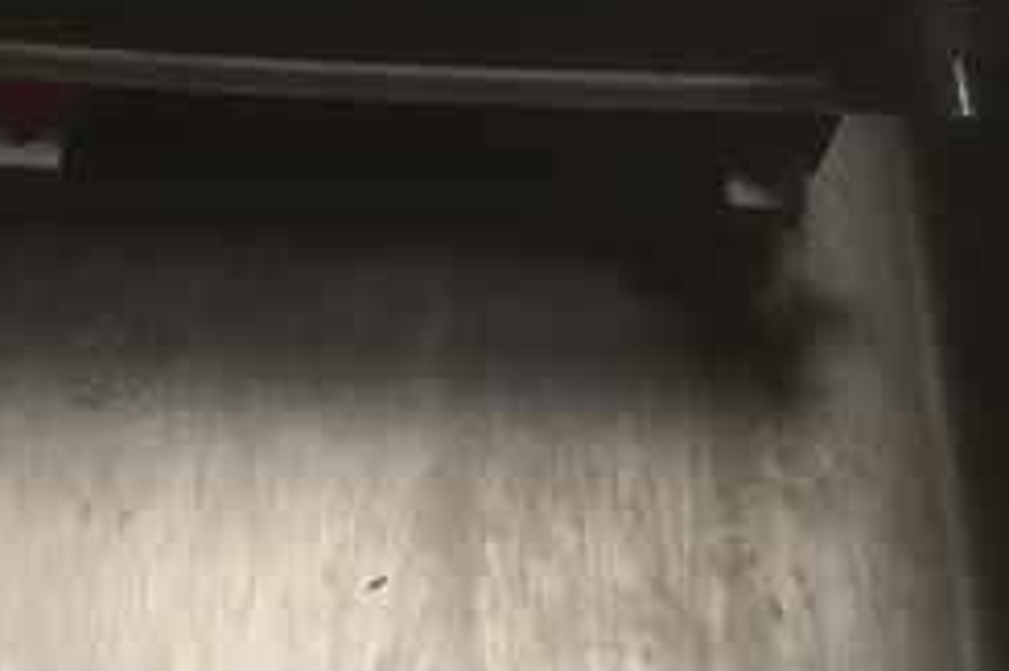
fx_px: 3529
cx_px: -173
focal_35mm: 126
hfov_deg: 15.7
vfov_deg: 10.8
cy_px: 82
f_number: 2.2
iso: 100
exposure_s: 1/30
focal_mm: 4.15
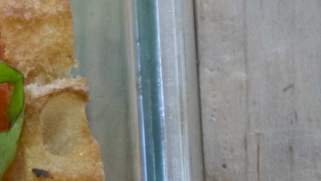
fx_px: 4164
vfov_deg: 2.5
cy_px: 293
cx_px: -586
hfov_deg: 4.3
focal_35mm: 489
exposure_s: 1/125
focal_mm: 48
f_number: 5.6
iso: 400
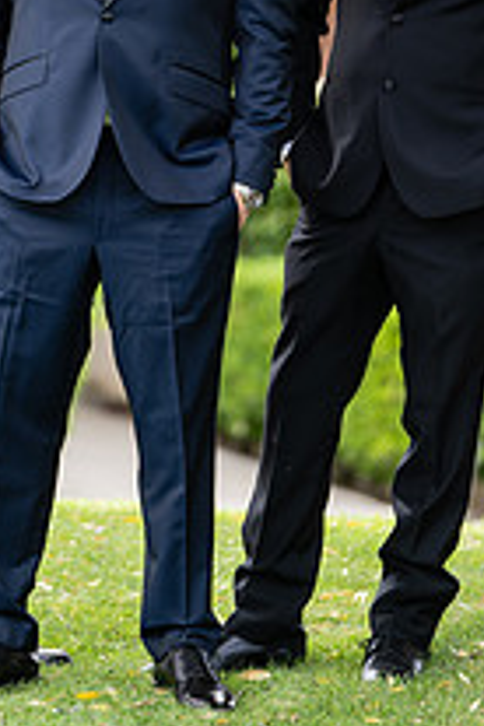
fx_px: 7058
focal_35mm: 350
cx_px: 144
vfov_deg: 5.9
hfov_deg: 3.9
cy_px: 25
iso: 200
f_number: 2.8
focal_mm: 161
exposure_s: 1/400
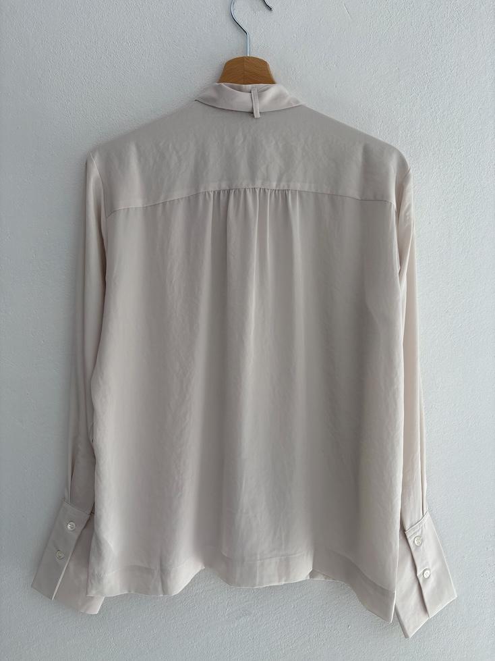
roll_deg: +0.0
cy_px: 330
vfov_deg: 67.3
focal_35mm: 26
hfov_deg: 53.1
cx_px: 248
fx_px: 496
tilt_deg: -5.6
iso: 50
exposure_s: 1/557
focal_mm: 5.96
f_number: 1.6
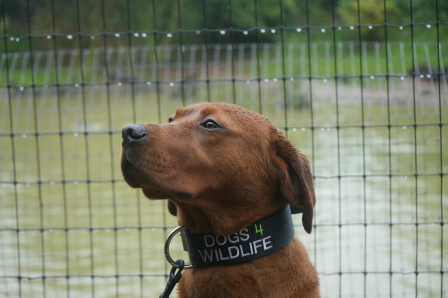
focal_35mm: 70
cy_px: 149
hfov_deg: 28.9
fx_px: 871
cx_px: 224
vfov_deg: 19.4
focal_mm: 70
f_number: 5.6
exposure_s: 1/160
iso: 320
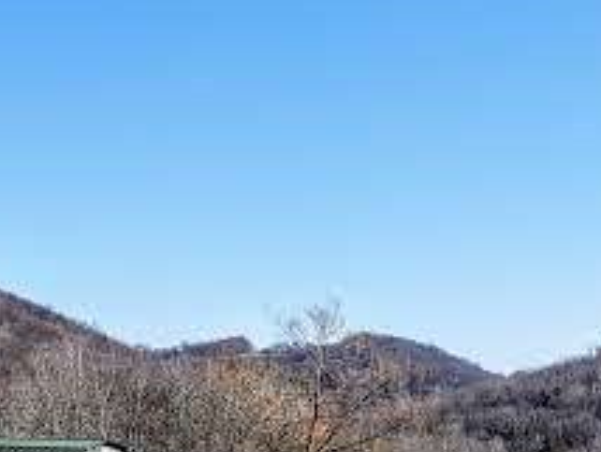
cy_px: 472
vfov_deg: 15.0
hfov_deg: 19.0
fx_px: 1686
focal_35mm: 97
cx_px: 730
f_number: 2.4
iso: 50
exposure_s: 1/1154
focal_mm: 4.3
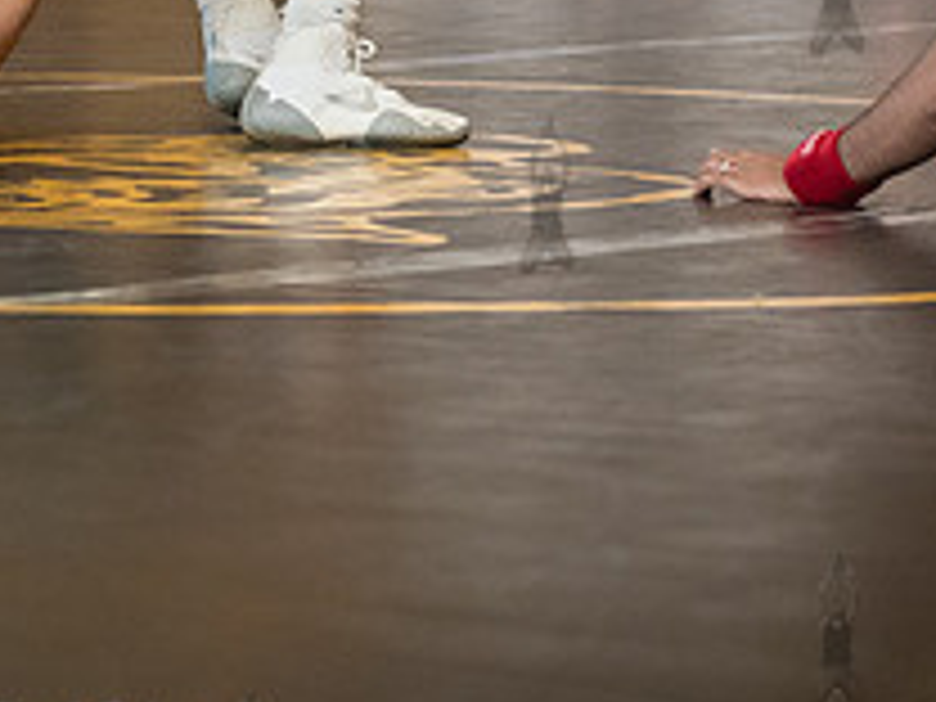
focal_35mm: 215
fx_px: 5813
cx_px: -36
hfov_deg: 9.1
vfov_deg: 6.9
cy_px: -25
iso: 4000
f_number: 3.5
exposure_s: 1/400
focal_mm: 80
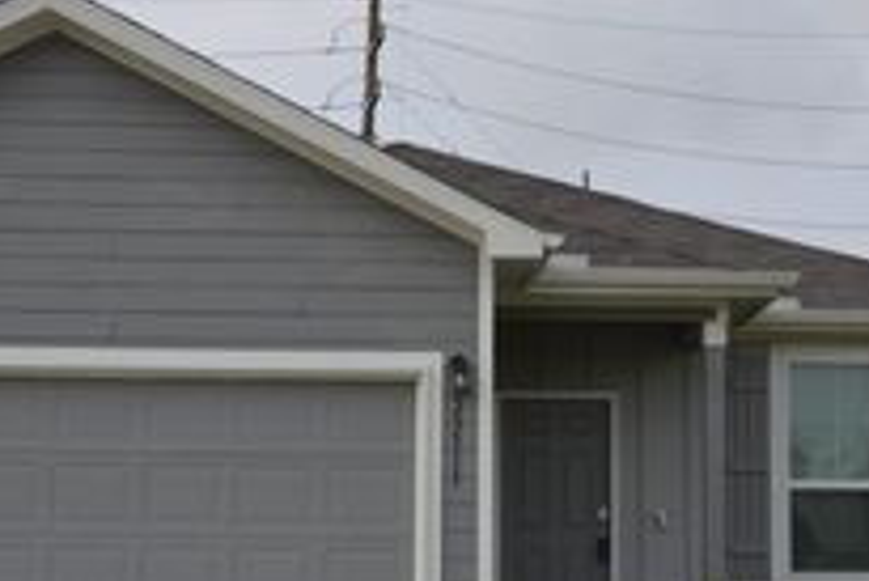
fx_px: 1763
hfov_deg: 27.6
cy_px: 464
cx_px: 504
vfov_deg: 18.5
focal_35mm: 73
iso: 100
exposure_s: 1/250
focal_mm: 20
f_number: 8
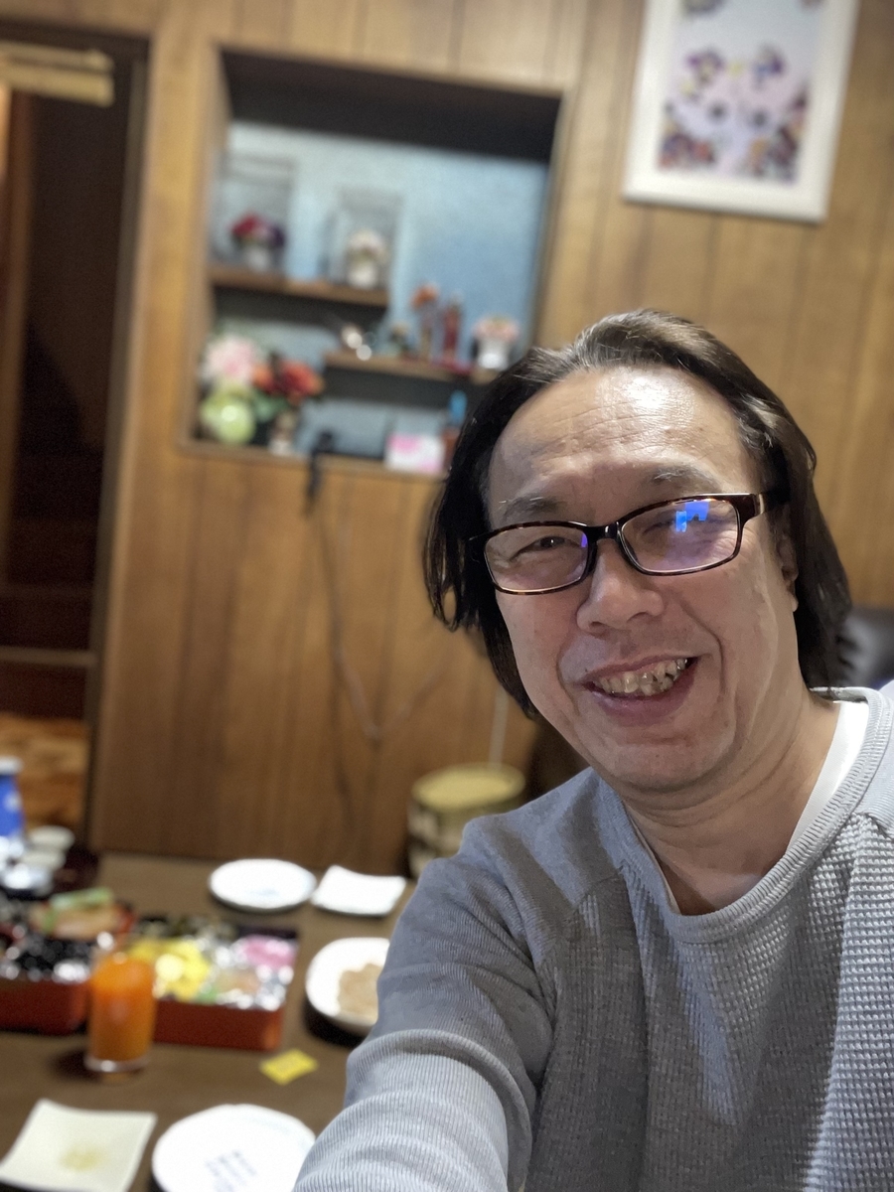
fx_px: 1033
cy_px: 596
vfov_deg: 60.0
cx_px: 447
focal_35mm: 30
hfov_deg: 46.8
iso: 400
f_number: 2.2
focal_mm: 2.71
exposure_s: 1/30
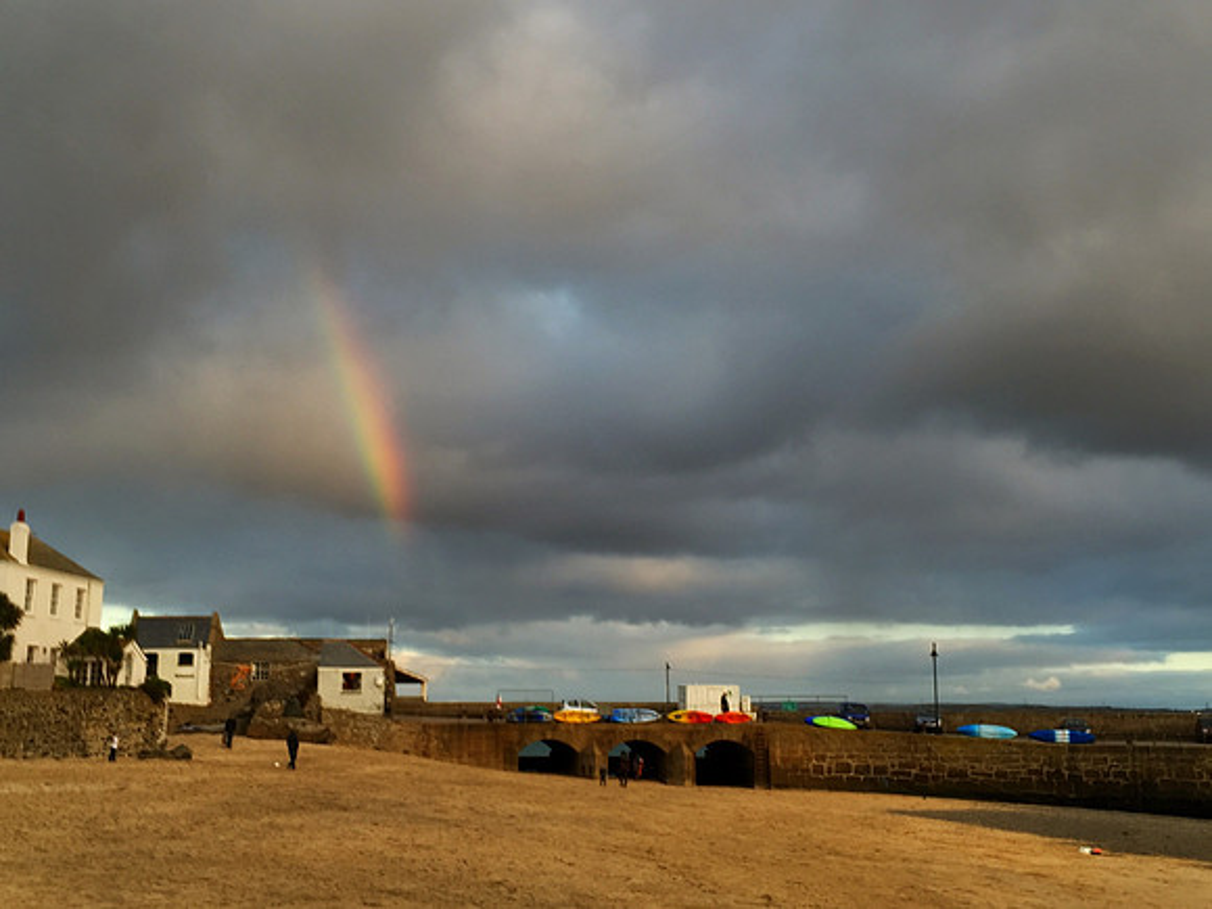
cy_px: 454
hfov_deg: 61.7
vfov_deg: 48.2
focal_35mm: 29
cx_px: 606
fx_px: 1015
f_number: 2.2
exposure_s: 1/258
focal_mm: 4.15
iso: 32
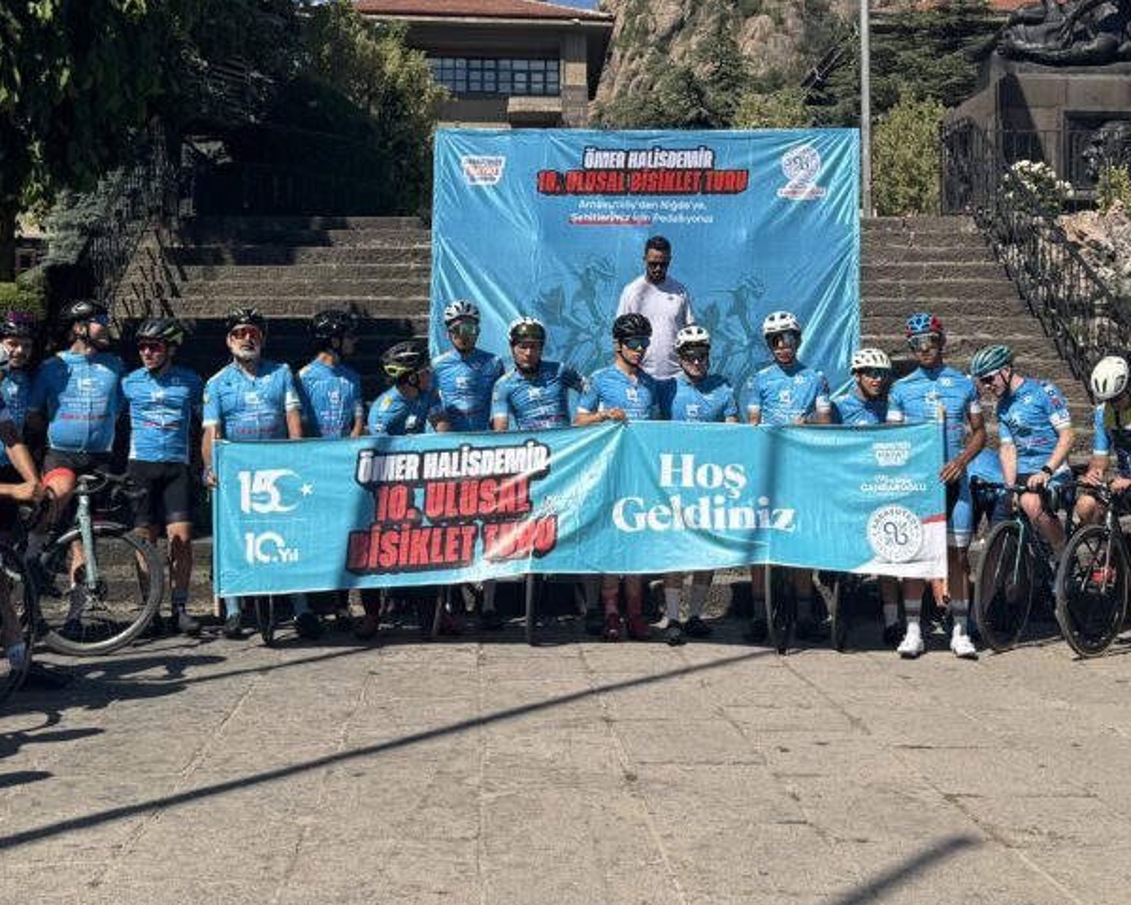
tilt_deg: +3.9
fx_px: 1674
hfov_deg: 37.3
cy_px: 283
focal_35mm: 50
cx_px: 648
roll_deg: +0.0
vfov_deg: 30.0
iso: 80
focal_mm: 6.76
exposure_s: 1/4950
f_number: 1.78
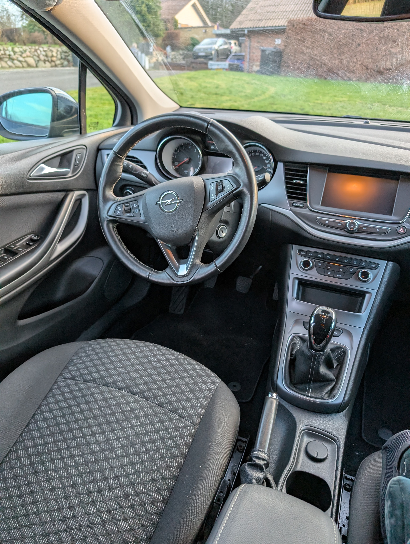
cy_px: 272
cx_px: 205
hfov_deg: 56.9
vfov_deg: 71.5
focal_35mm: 24
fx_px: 378
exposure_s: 1/201
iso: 142
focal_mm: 6.9
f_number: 1.68
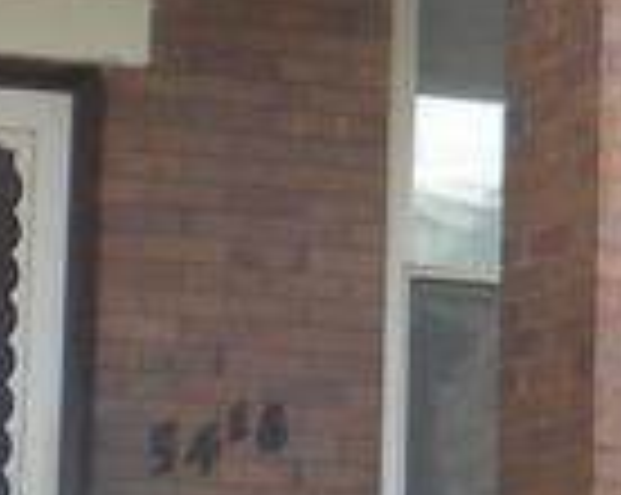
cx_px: 1030
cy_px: -261
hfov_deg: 6.7
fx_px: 5194
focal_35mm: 283
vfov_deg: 5.4
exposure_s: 1/112
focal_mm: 6.6
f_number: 3.5
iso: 64
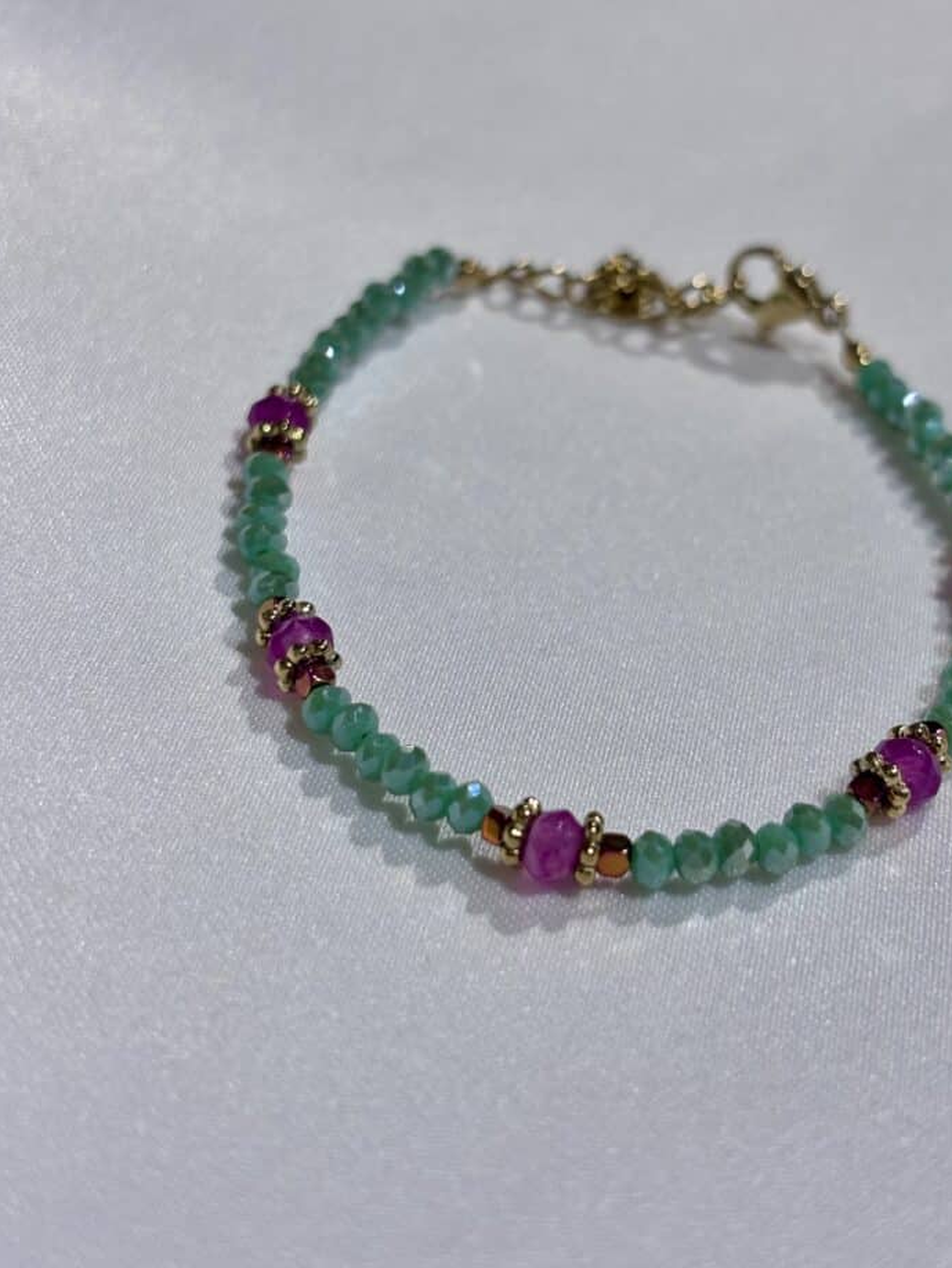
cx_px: 528
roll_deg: -1.3
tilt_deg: -43.1
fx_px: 2126
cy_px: 595
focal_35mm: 58
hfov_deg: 25.2
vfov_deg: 33.2
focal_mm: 5.96
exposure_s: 1/247
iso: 32
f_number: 1.6
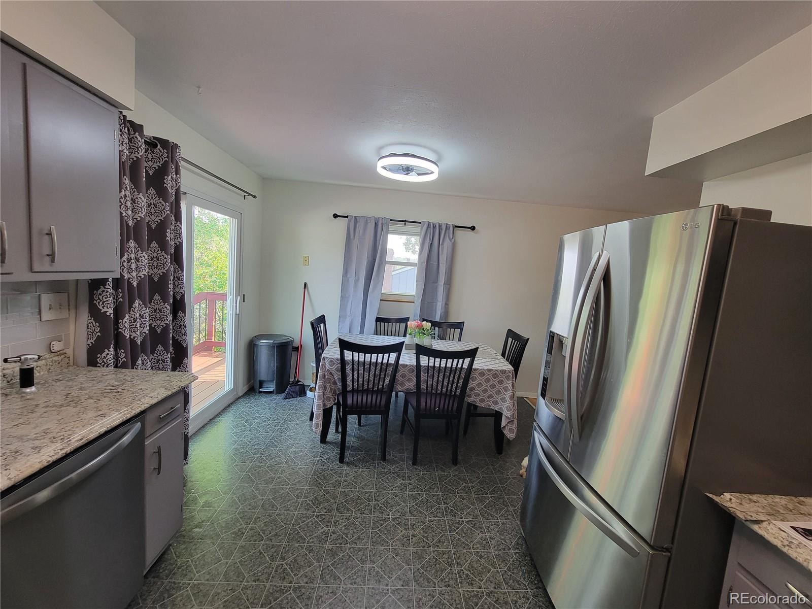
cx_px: 406
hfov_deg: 106.2
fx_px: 305
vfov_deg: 89.9
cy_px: 304
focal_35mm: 13
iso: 200
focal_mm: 2.2
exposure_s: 1/60
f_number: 2.2
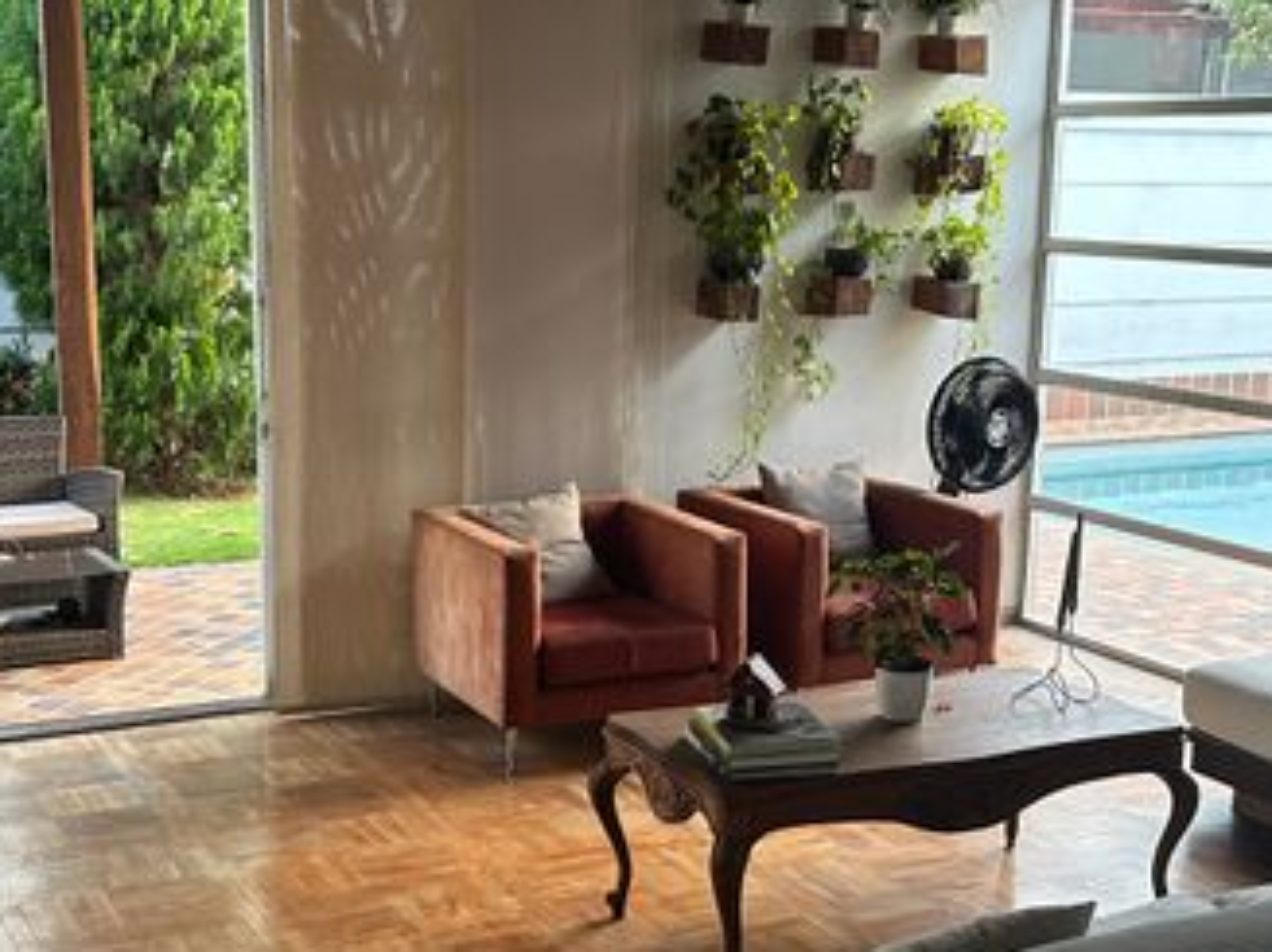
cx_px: 663
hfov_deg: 36.2
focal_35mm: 53
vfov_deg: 27.4
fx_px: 1947
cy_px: 575
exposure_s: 1/60
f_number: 1.5
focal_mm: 5.7
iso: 250
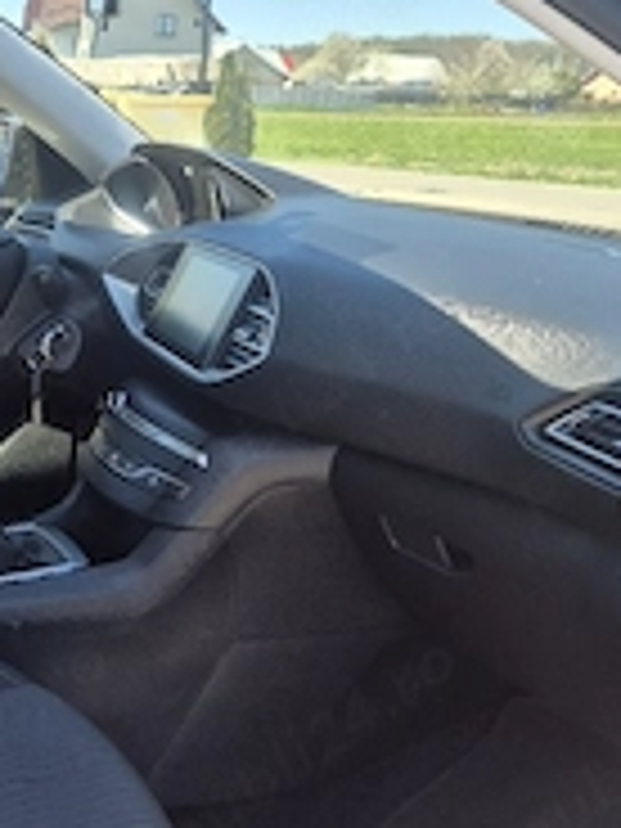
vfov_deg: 38.2
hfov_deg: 27.9
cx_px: 50
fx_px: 1196
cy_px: 454
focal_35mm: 50
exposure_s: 1/417
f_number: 1.8
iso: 25
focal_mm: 5.4
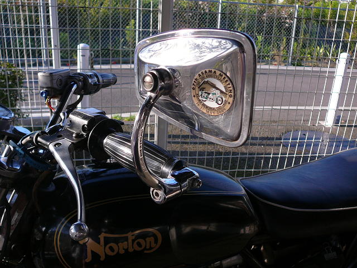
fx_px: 361
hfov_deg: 52.6
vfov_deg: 40.7
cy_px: 134
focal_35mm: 35
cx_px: 178
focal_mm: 5.2
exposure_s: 1/320
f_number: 2.8
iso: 80
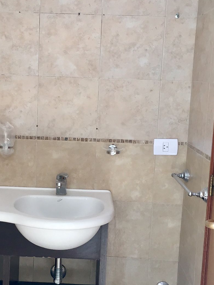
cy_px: 150
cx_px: 67
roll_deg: -2.7
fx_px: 462
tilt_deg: -9.9
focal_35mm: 56
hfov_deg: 25.9
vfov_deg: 34.3
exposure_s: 1/33
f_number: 2.2
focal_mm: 4.15
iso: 64
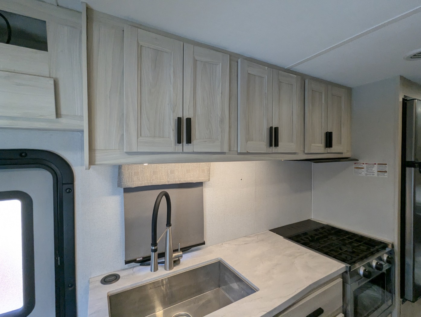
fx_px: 195
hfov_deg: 94.4
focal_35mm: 16
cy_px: 158
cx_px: 210
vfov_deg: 78.2
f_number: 2.2
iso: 236
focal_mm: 2.35
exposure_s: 1/242
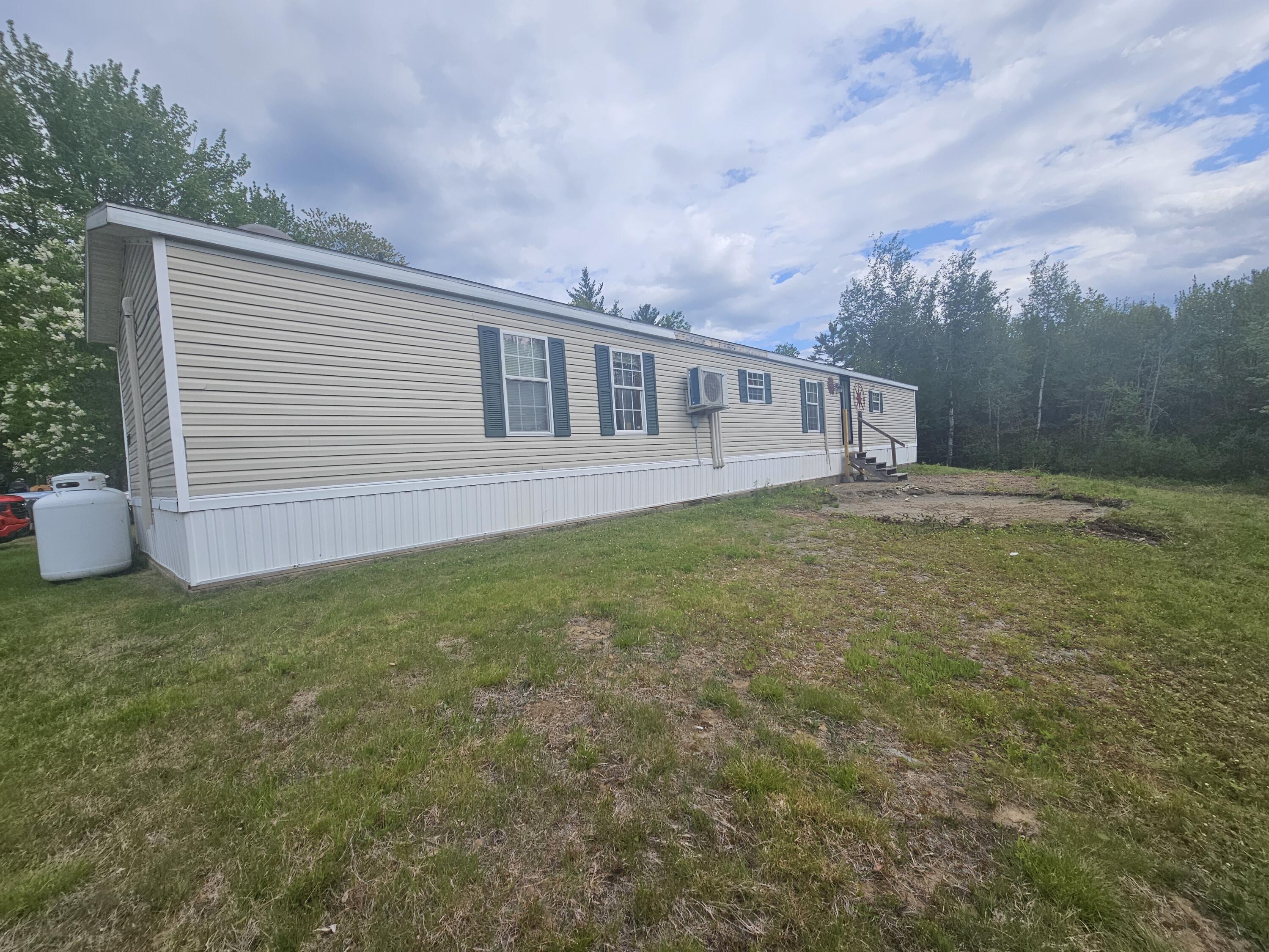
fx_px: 477
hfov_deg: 106.2
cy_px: 476
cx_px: 634
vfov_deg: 89.9
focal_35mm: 13
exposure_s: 1/3354
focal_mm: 2.2
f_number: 2.2
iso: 50
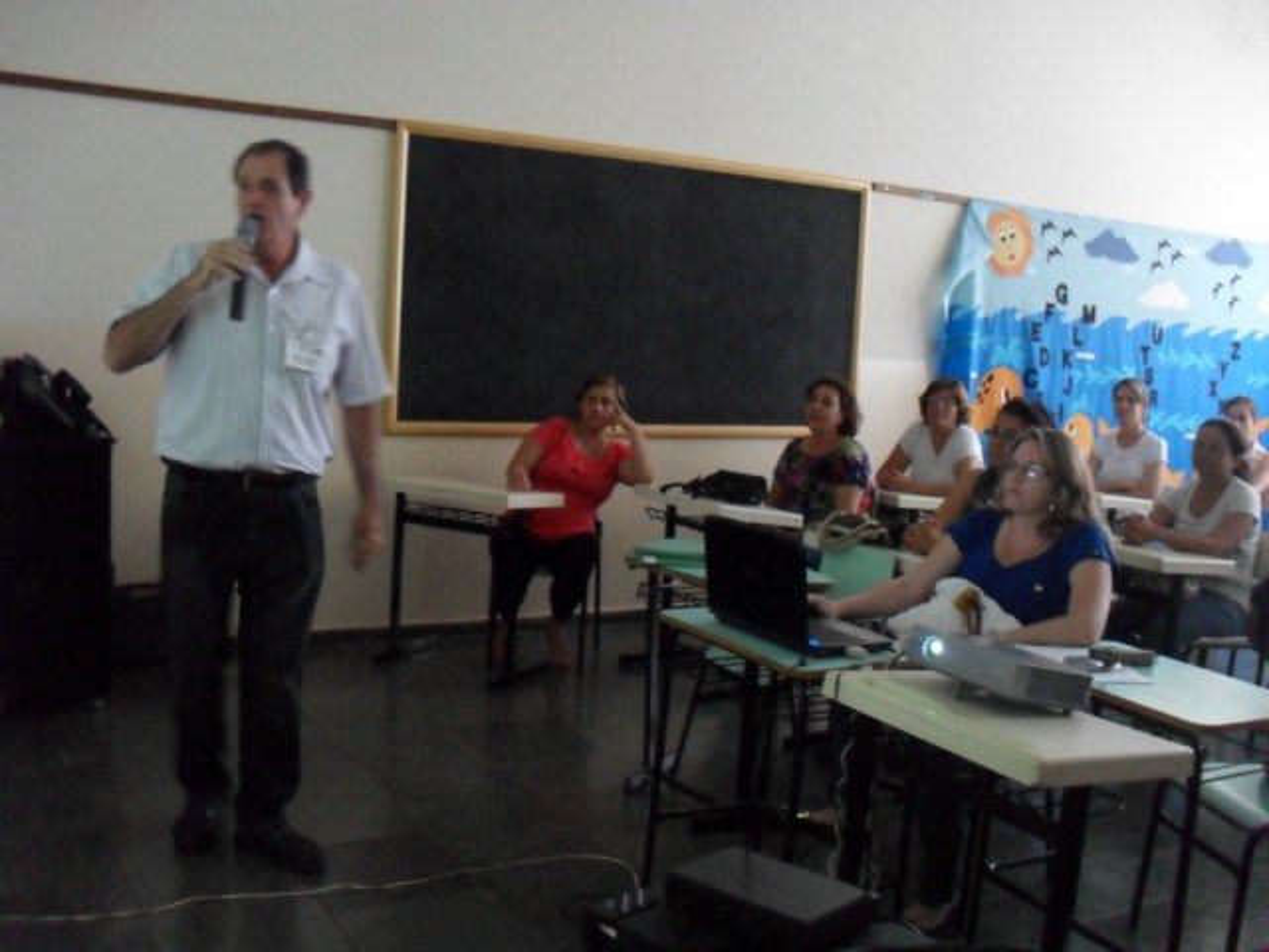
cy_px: 476
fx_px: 1283
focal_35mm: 35
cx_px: 634
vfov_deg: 40.7
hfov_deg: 52.6
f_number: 3.2
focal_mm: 6.3
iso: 400
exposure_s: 1/8
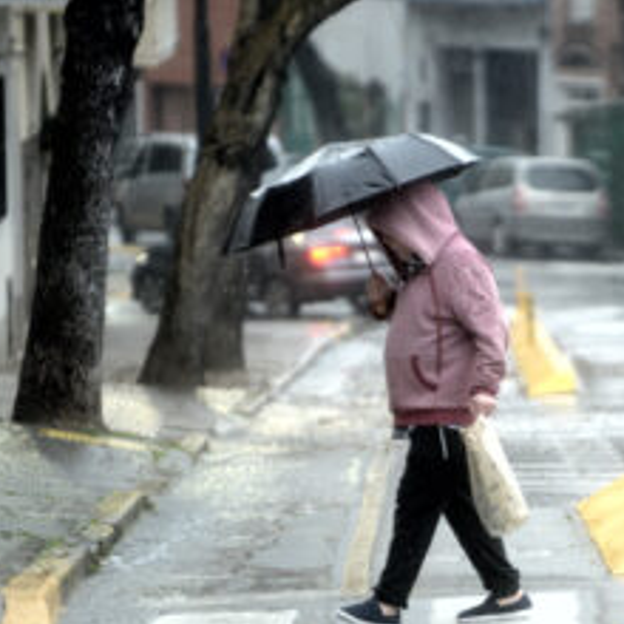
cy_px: 303
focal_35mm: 324
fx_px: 6608
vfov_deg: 5.4
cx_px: 505
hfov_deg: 5.4
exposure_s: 1/100
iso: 1600
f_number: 3.2
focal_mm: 200
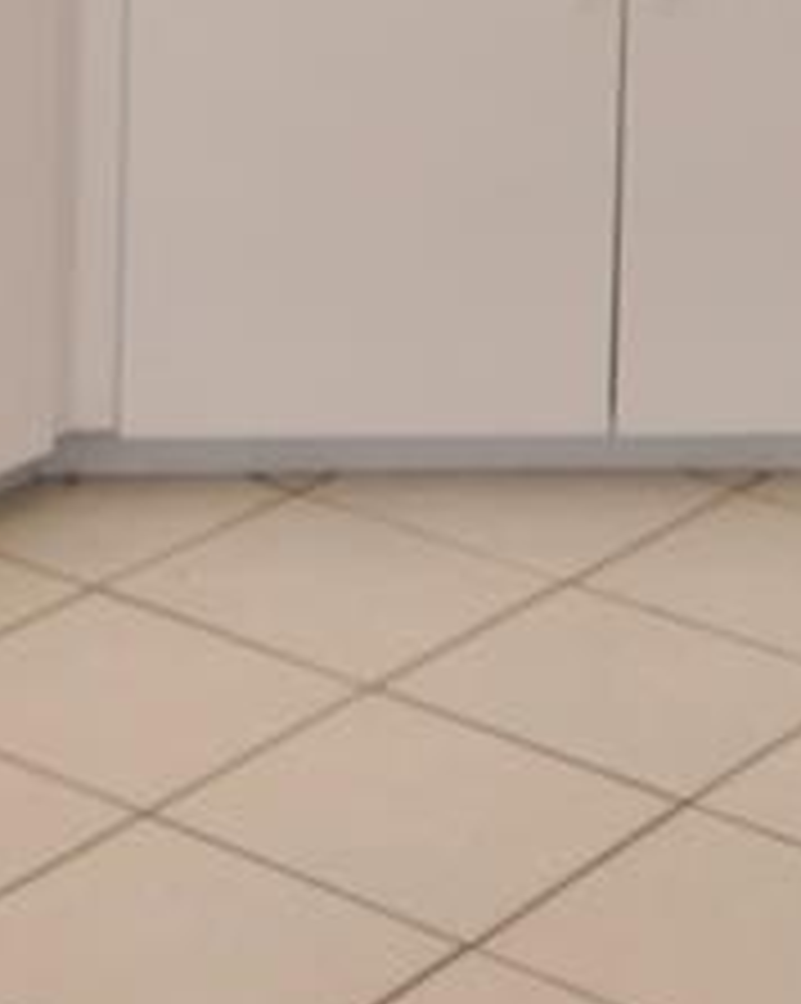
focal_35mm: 121
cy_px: -516
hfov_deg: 12.5
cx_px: -81
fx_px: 3591
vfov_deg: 14.8
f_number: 4.5
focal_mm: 12
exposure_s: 1/80
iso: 200
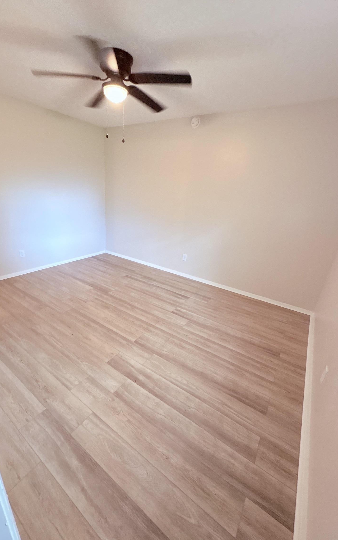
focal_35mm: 15
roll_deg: -3.4
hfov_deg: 74.5
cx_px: 150
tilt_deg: -19.7
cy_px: 272
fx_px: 221
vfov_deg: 101.5
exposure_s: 1/60
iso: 400
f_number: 2.2
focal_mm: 2.22
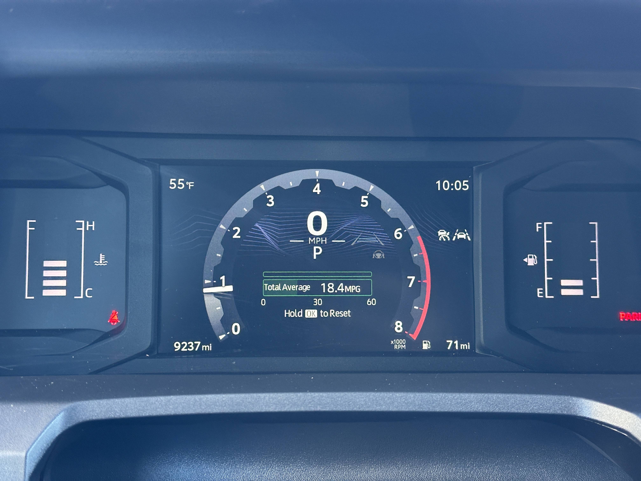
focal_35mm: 48
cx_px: 320
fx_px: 889
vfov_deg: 30.3
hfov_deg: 39.7
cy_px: 240
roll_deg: +1.7
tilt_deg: -15.9
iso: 250
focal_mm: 6.86
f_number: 1.78
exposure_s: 1/40
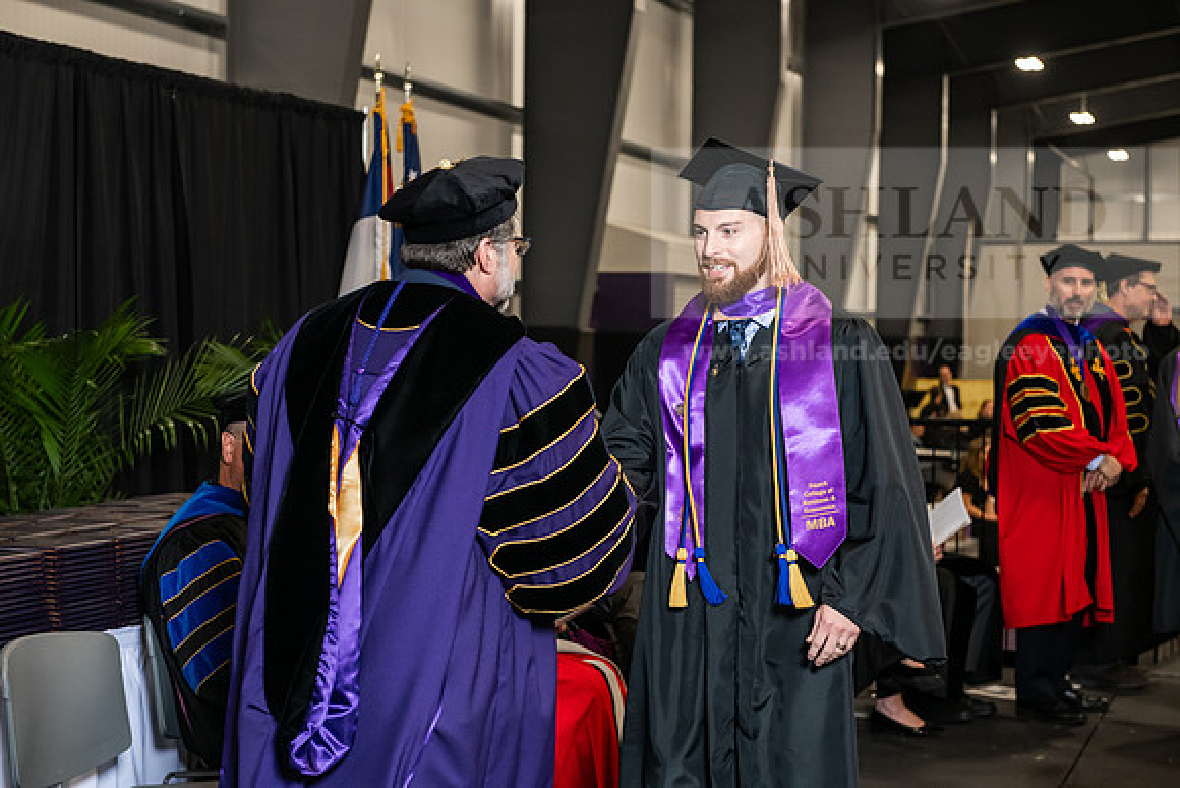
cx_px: 590
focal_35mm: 66
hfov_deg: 30.5
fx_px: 2164
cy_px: 394
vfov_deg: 20.6
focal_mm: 66
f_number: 5
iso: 2000
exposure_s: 1/200
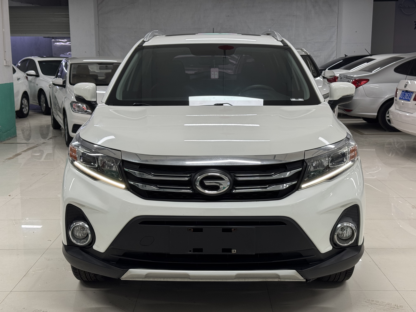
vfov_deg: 30.3
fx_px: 577
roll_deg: +0.6
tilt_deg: -10.0
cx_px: 208
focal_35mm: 48
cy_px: 156
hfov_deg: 39.7
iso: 64
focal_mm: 6.76
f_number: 1.78
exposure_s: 1/50
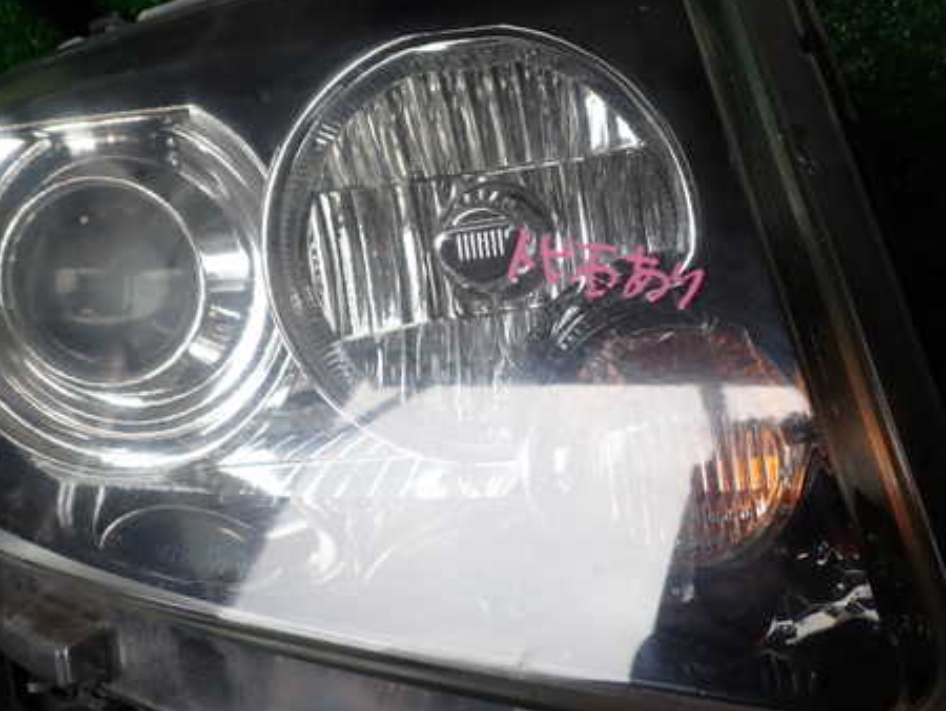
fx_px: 1094
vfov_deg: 36.0
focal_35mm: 40
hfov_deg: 46.7
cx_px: 534
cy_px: 328
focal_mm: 5.4
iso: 100
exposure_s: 1/160
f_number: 3.2
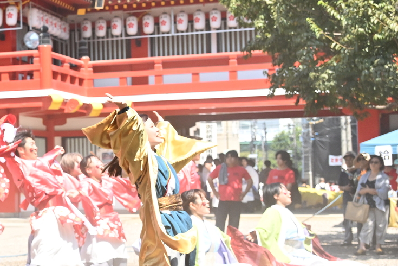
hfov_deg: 16.4
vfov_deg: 12.3
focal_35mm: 111
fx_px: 1227
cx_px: -245
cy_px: 158
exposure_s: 1/1600
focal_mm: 34
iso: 500
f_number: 4
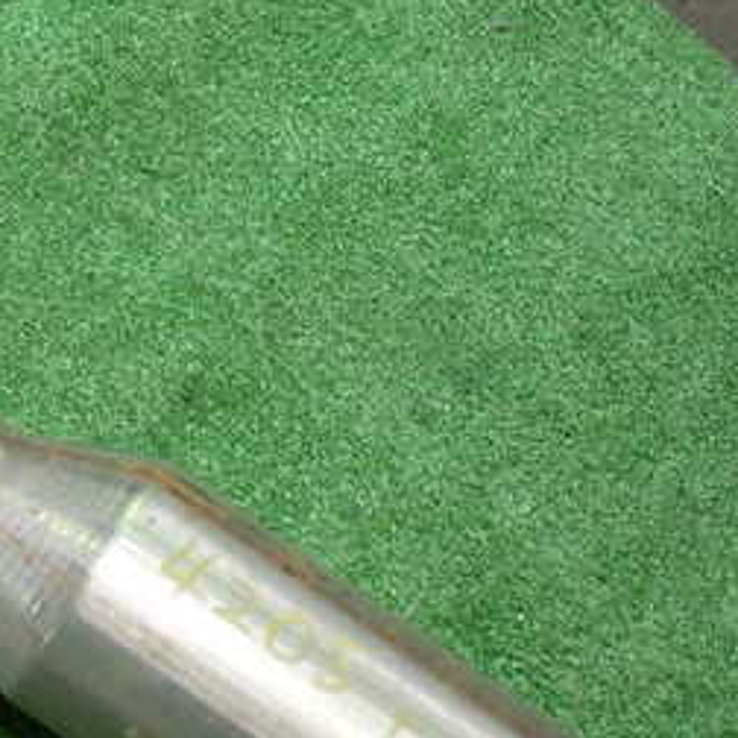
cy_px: 275
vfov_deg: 17.5
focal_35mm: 99
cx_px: 102
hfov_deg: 17.4
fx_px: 2388
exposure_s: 1/50
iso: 500
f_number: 3.1
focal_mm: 8.4
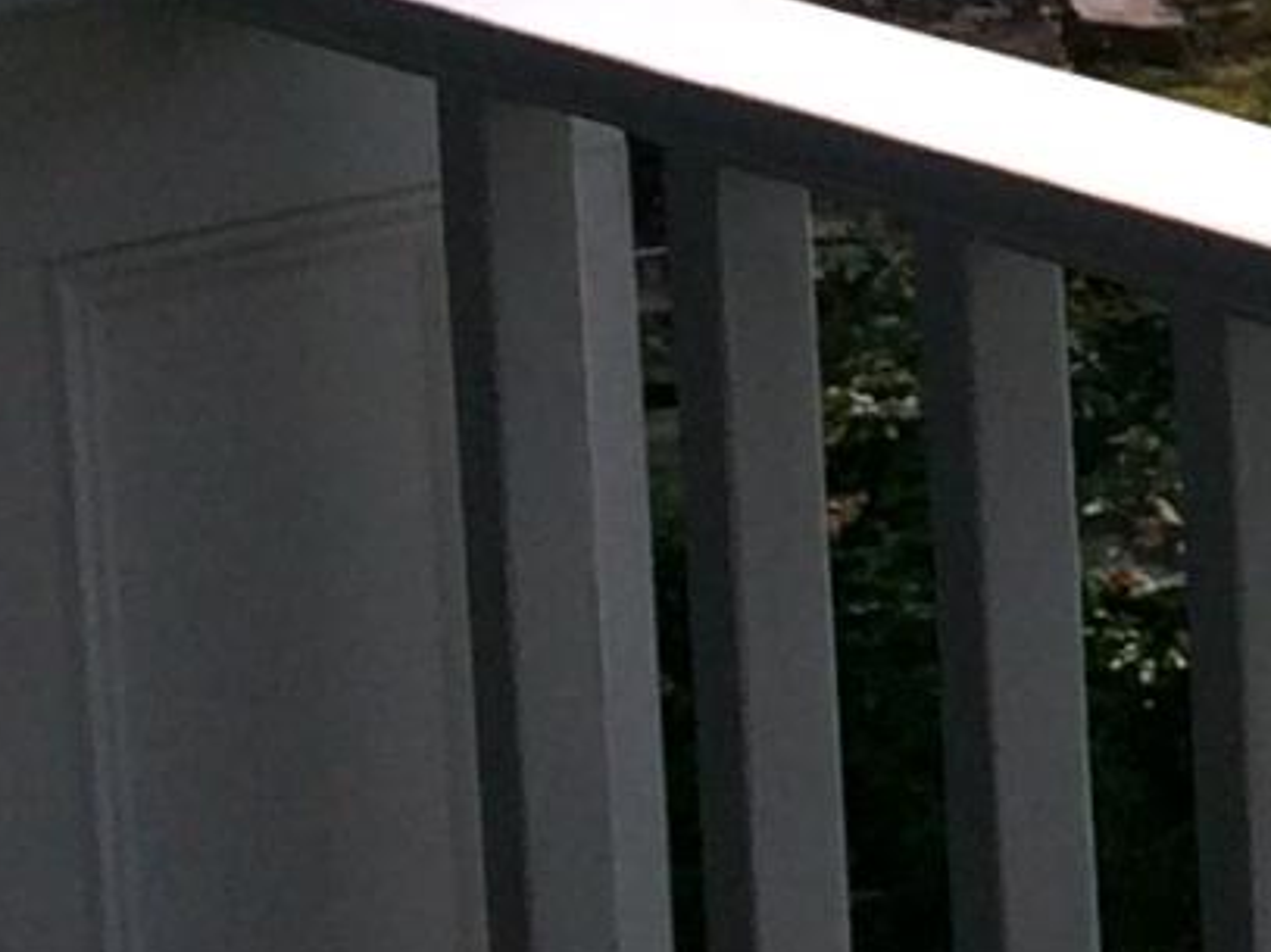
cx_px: 3635
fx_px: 8112
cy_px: -662
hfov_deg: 7.9
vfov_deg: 6.6
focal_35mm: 221
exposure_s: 1/2564
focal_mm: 4.12
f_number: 2.2
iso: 40
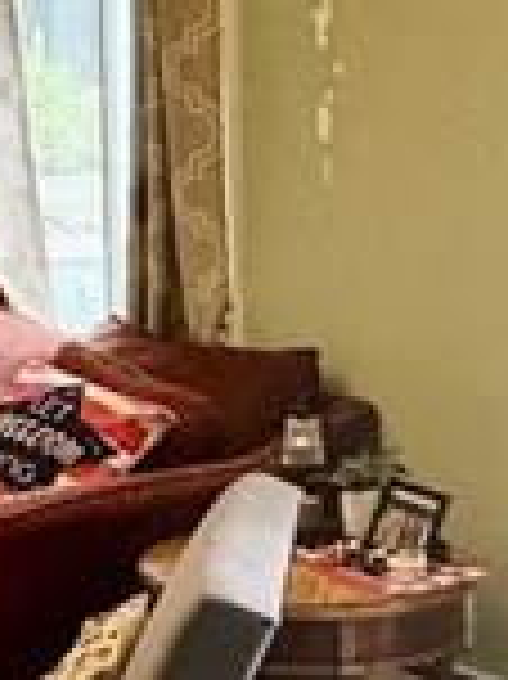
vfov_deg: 20.4
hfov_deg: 15.4
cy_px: 576
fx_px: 1862
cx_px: 441
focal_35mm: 95
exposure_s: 1/120
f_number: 2.2
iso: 250
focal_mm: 2.22
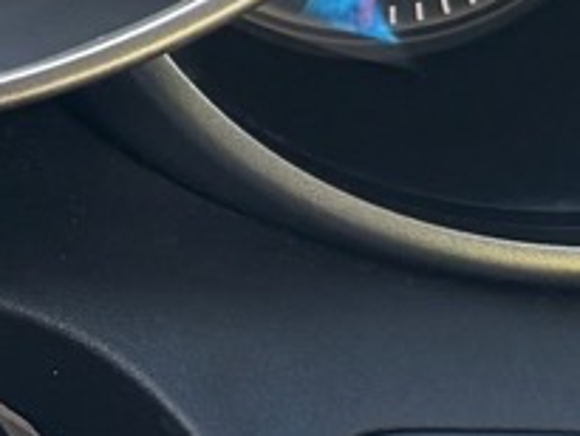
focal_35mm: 203
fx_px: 3403
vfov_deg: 7.0
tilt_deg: -15.6
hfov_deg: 8.1
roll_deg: +0.4
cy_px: -484
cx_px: -1248
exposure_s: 1/157
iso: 64
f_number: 1.6
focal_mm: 5.96
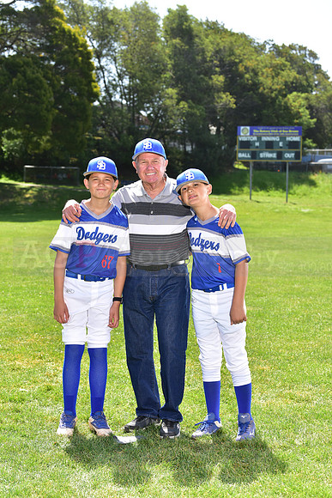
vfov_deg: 28.8
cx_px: 166
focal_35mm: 70
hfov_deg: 19.5
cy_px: 249
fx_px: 968
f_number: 5.6
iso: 100
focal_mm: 70
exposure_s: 1/200
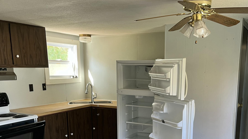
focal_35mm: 39
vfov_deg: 29.4
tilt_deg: -11.4
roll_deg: +0.3
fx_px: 256
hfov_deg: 51.3
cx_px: 146
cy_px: 121
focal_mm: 5.1
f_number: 1.6
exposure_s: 1/83
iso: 125
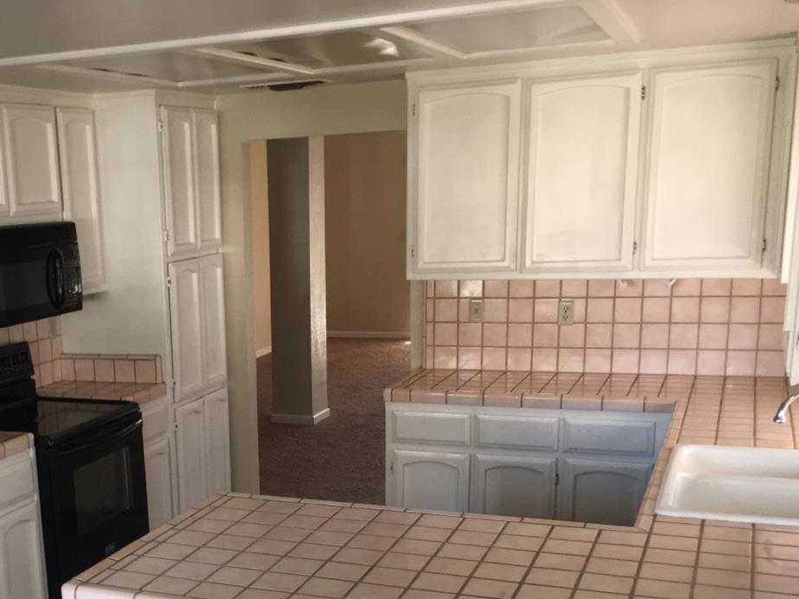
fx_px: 1085
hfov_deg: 39.4
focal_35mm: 47
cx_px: 199
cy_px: 467
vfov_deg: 30.2
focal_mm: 4.15
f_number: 2.2
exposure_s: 1/30
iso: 50
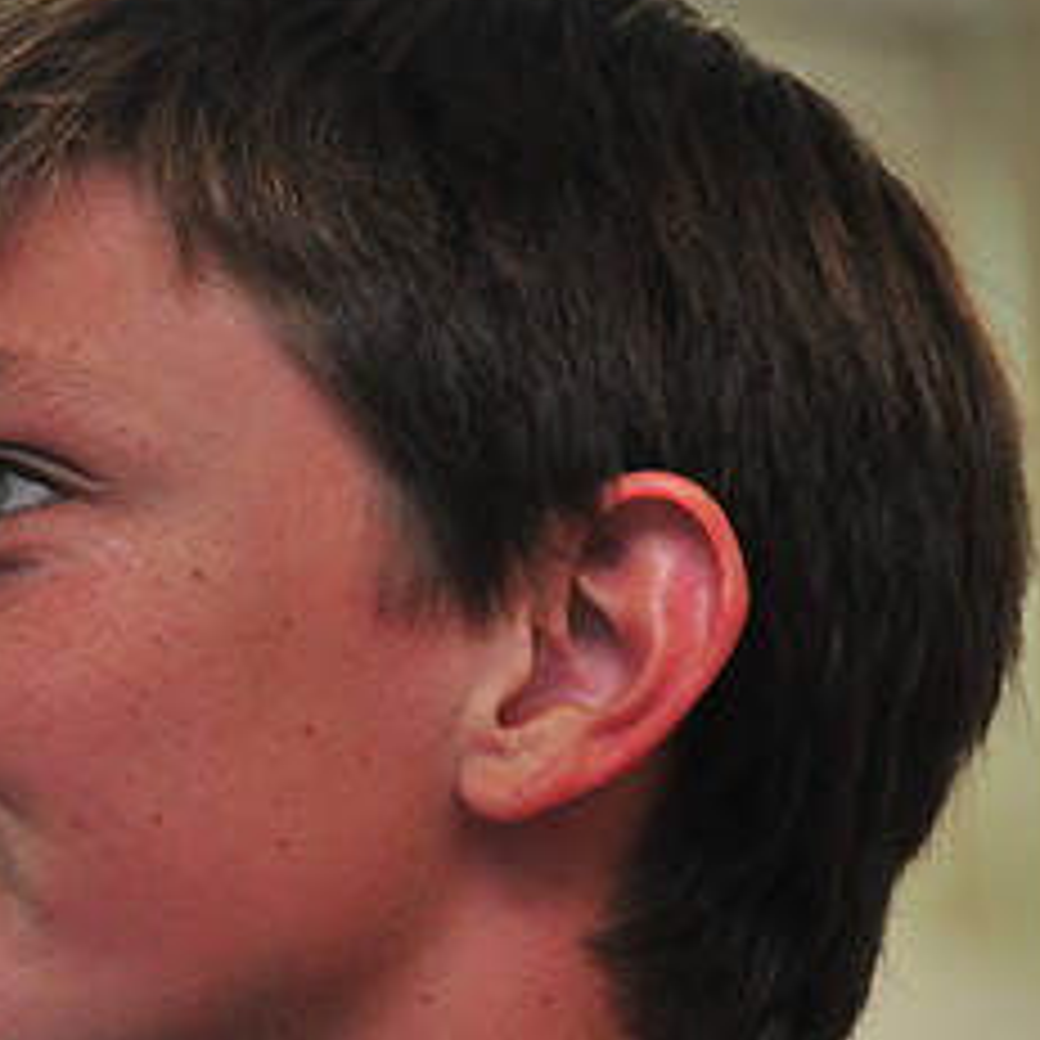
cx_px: -189
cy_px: 759
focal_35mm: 479
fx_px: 16282
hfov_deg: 3.7
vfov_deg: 3.7
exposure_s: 1/125
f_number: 5.6
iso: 800
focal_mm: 150
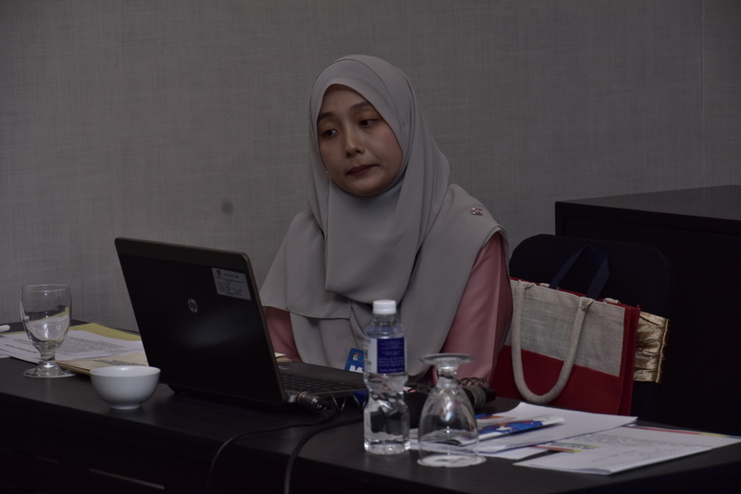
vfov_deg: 8.7
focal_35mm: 158
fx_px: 3243
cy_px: 247
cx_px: 370
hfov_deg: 13.0
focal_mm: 105
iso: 320
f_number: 6.3
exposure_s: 1/50
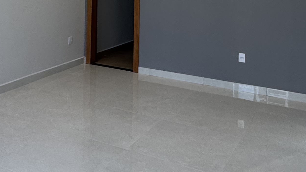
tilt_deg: +1.2
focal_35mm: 49
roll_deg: -1.3
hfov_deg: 41.6
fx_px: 398
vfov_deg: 22.2
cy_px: -45
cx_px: 106
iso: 125
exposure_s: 1/120
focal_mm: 2.22
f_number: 2.2
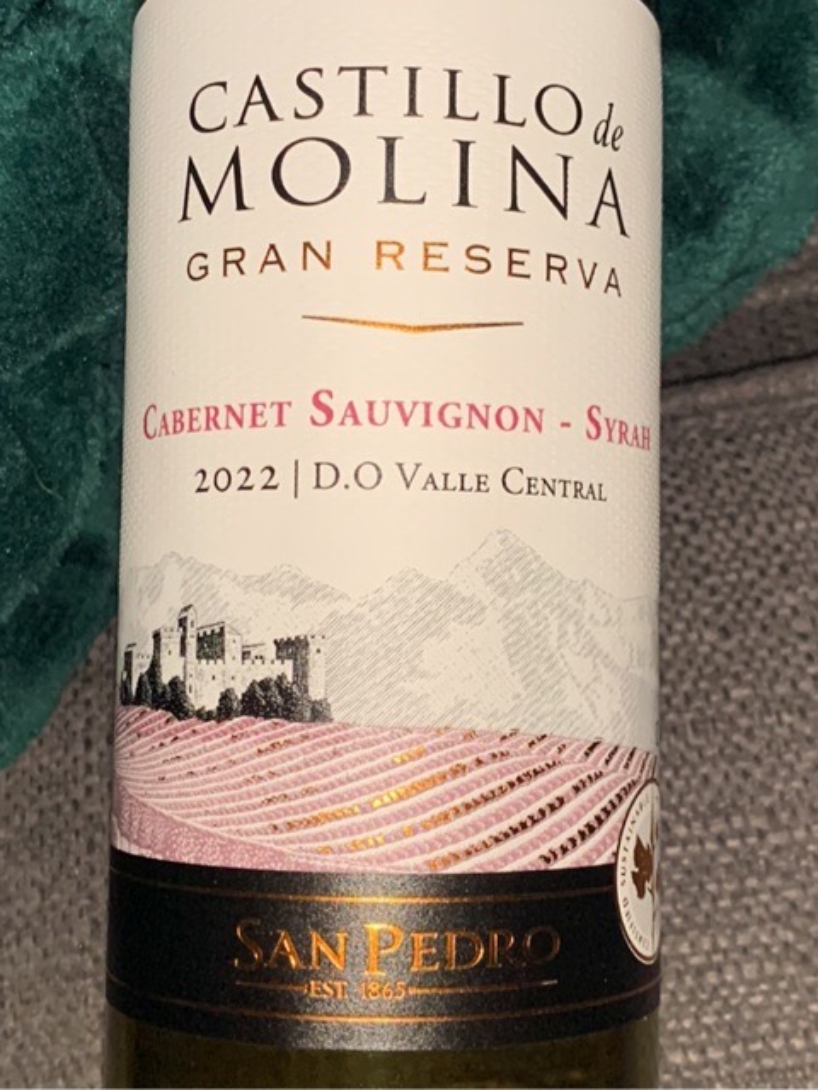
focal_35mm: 60
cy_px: 545
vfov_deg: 32.2
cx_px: 409
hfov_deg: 24.4
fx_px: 1890
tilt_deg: -61.0
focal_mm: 4.25
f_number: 1.8
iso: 320
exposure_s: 1/60
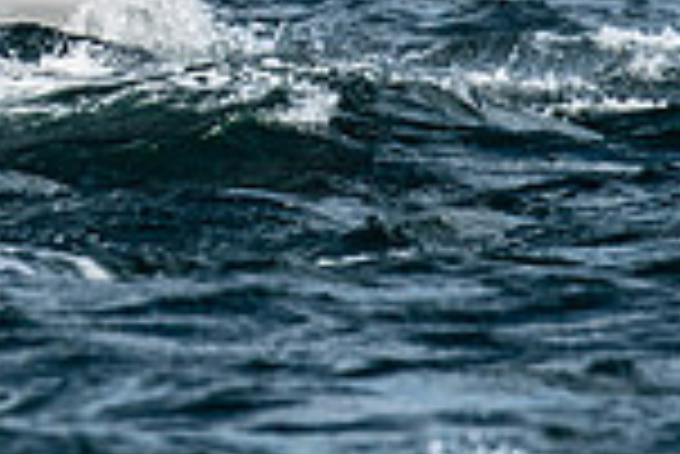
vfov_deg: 0.8
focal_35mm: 1724
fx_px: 32595
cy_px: -200
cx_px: -140
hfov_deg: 1.2
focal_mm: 300
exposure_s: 1/6400
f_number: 5.6
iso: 500
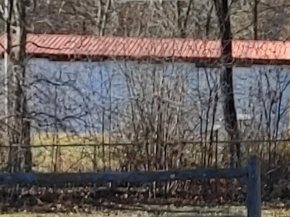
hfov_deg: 9.2
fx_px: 1718
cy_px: 312
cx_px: 514
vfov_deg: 7.1
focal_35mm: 205
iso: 50
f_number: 1.8
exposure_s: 1/709
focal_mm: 4.81
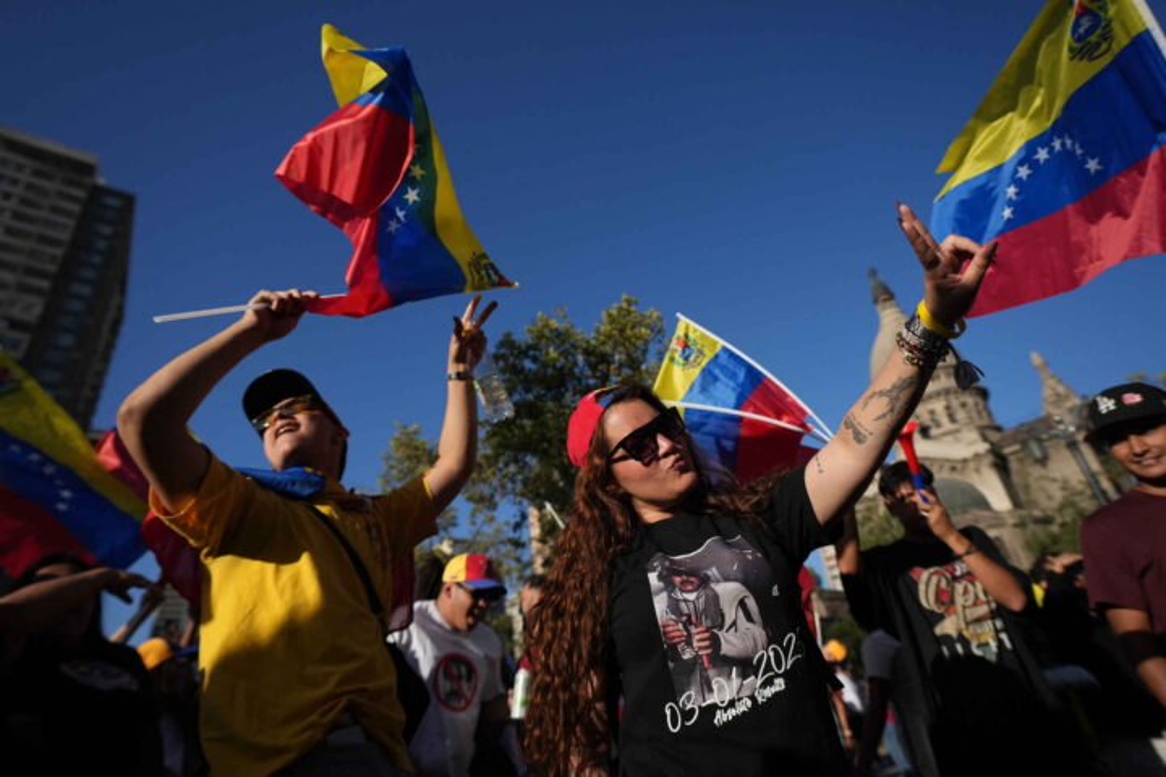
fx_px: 518
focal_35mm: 16
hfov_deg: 96.7
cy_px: 388
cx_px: 583
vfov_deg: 73.7
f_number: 2.8
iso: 1250
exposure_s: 1/32000
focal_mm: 16
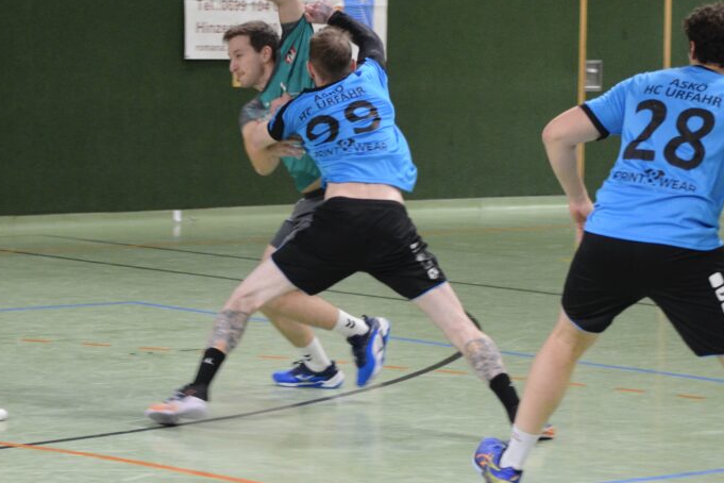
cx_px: 281
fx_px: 2489
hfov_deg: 16.5
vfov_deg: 11.1
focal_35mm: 124
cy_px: 180
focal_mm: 55
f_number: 4
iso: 1600
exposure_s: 1/200
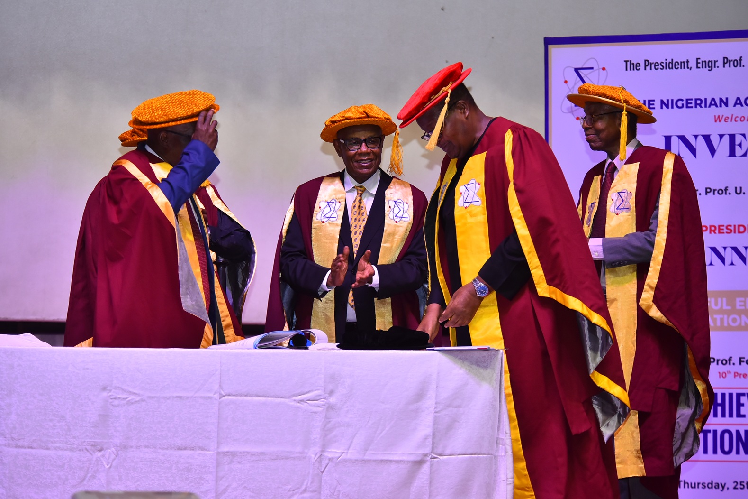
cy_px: 250
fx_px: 3324
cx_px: 374
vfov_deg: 8.6
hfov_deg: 12.8
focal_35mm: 160
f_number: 5
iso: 1000
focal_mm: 160
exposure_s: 1/125
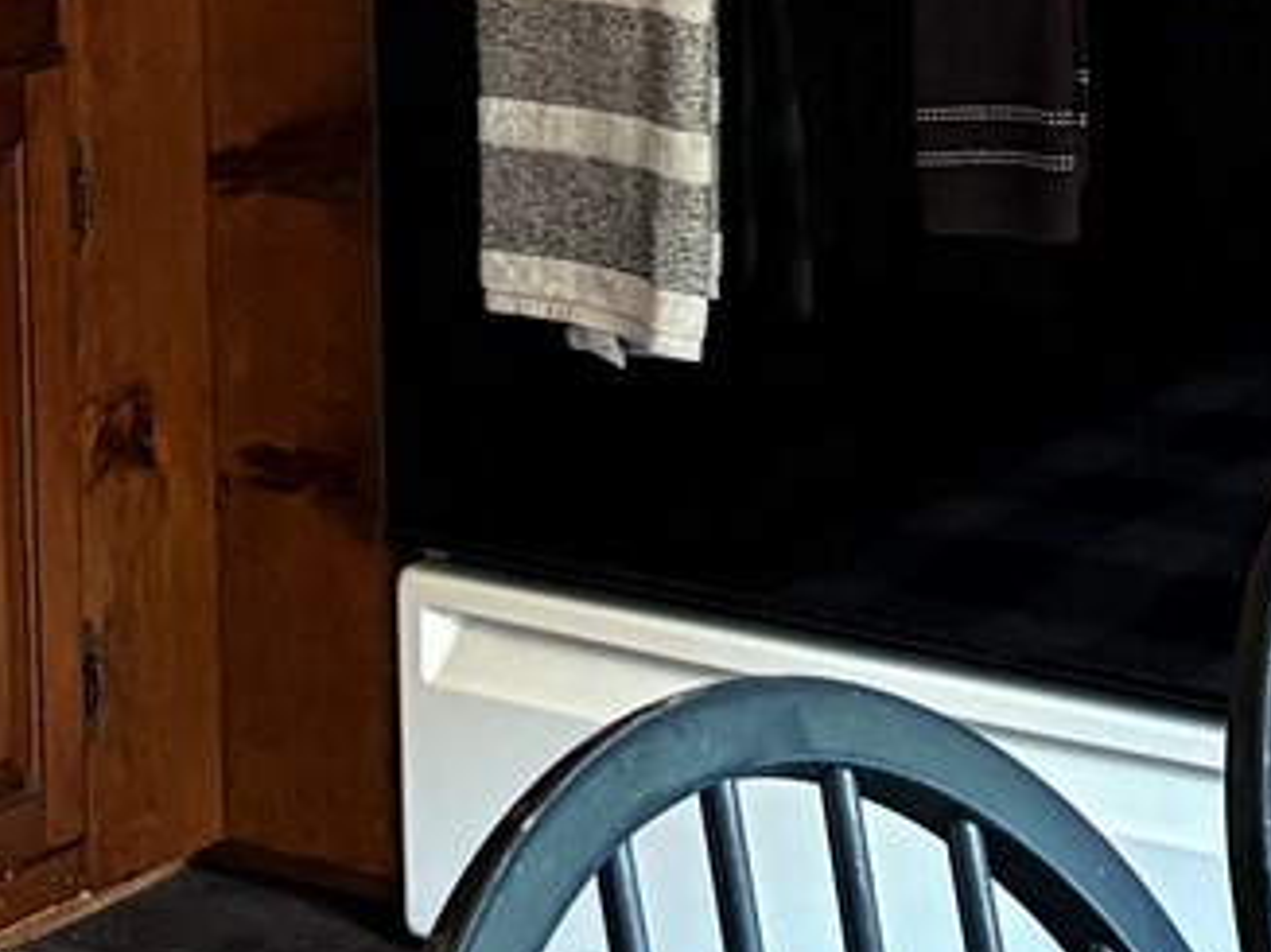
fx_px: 5983
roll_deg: +1.0
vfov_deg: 8.8
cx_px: 420
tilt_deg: -4.2
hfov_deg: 12.1
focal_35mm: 163
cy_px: -703
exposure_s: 1/60
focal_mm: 5.96
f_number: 1.6
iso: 320
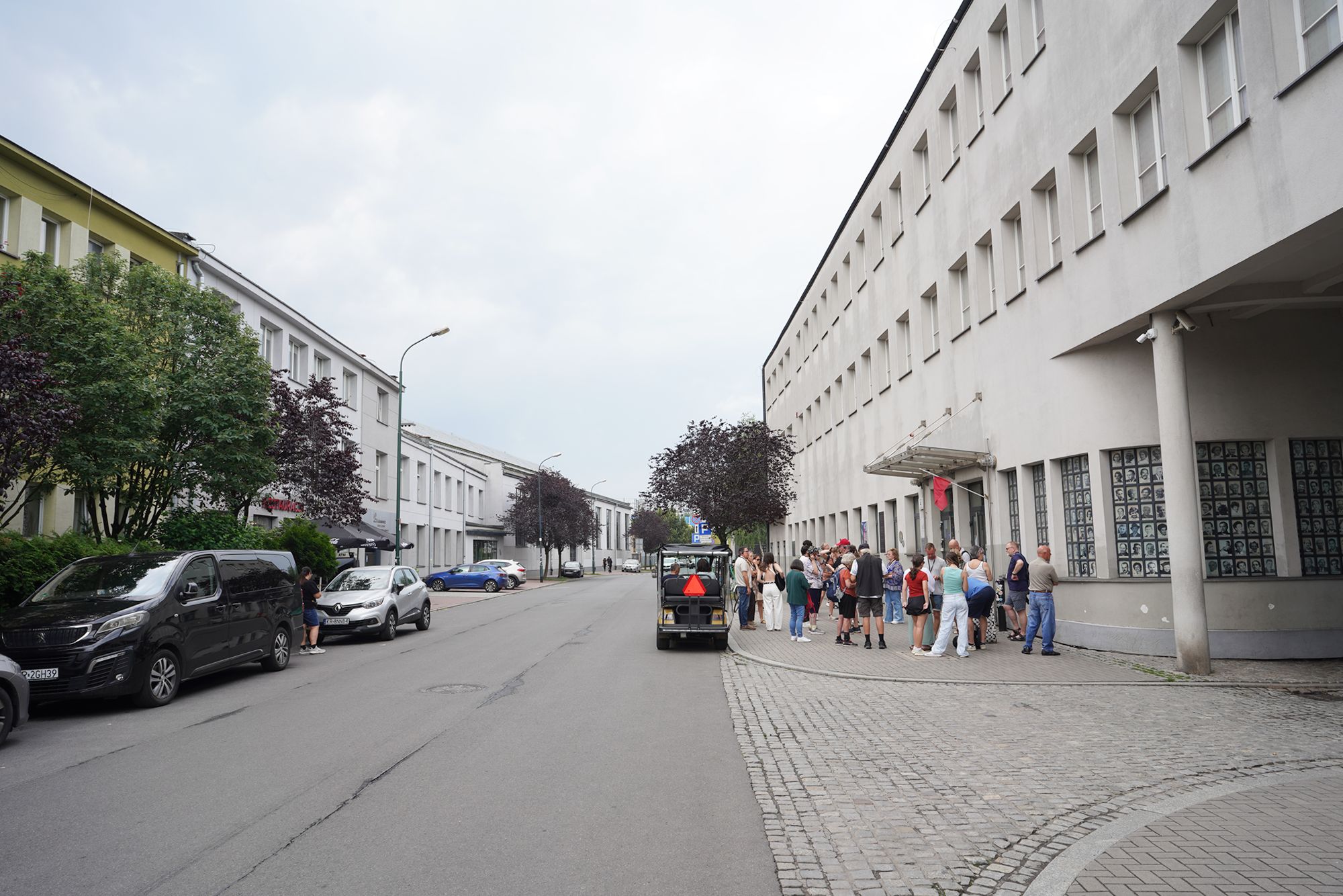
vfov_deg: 53.1
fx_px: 895
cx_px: 672
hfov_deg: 73.7
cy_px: 448
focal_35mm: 24
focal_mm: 24
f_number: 8
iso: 100
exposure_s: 1/100
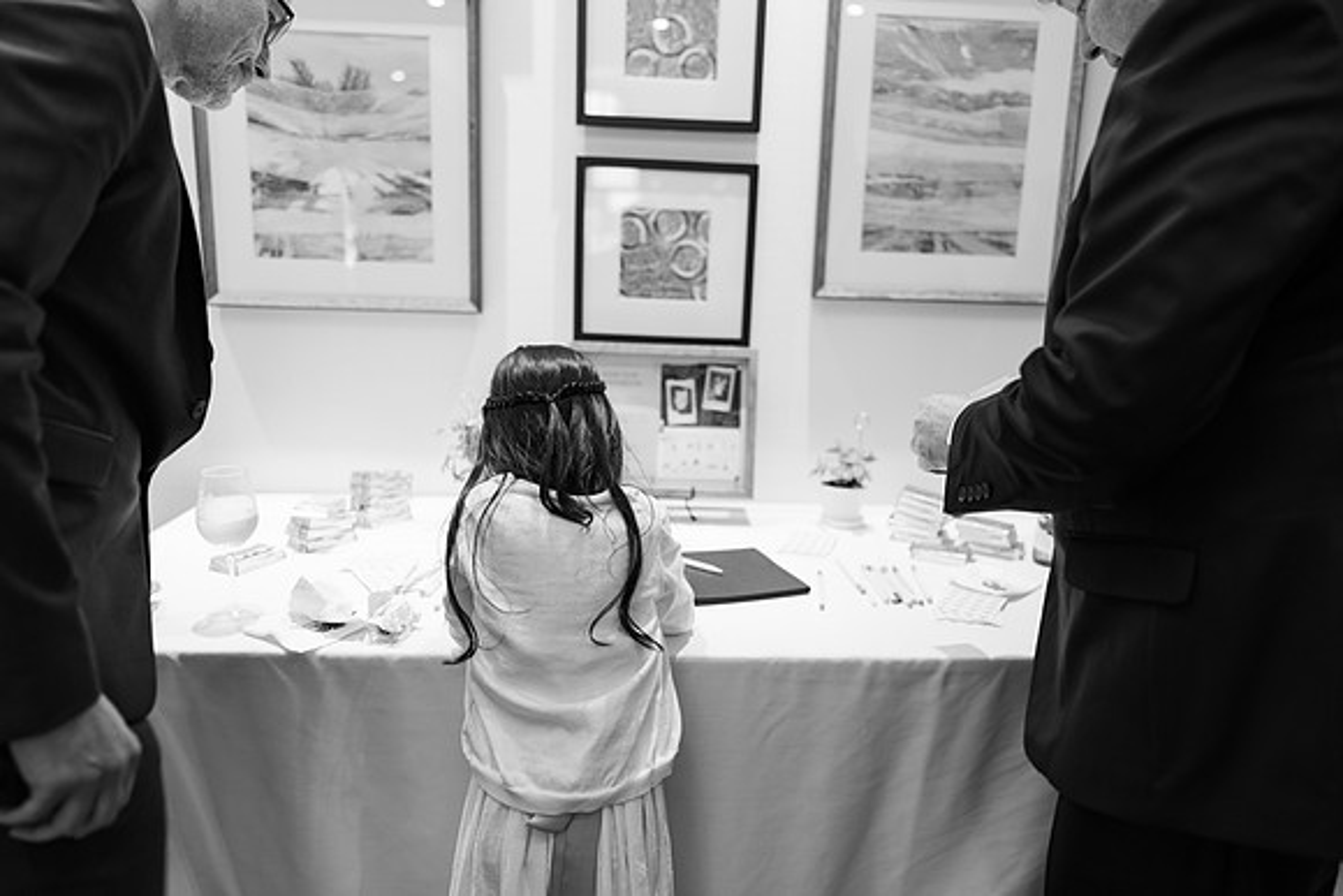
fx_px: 896
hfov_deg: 73.7
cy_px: 448
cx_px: 672
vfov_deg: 53.2
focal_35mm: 24
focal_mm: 24
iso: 200
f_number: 1.4
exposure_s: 1/30
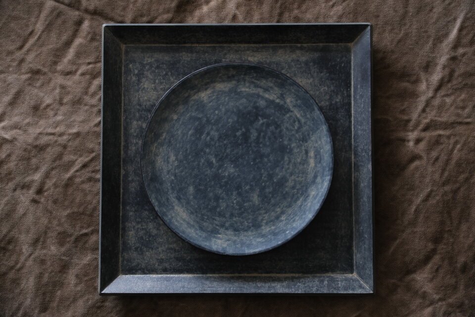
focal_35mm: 60
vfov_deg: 22.6
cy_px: 158
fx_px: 792
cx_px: 238
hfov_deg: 33.4
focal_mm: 39.7
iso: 800
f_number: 4
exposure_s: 1/50
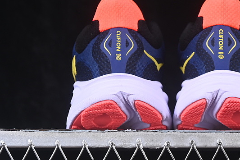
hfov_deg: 13.5
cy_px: 29
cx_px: 179
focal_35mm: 152
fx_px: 1013
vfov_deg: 9.0
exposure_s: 1/60
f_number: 6.3
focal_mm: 50
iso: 160
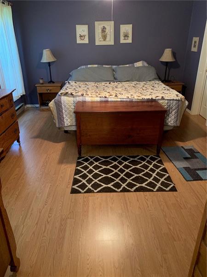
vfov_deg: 67.3
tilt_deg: -23.6
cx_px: 104
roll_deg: +0.9
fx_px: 207
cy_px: 138
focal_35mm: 26
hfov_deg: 53.1
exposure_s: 1/30
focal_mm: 4.25
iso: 640
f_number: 1.8
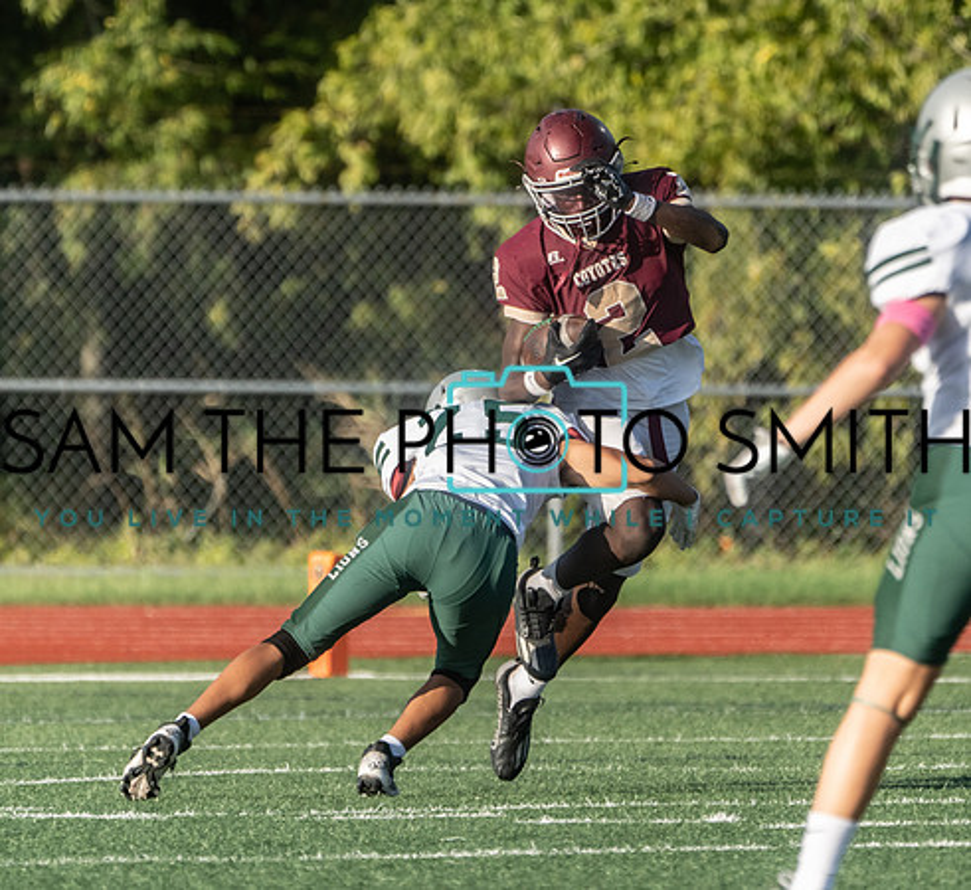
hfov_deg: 2.2
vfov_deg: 2.0
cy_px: 462
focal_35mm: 838
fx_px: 25512
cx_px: 540
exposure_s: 1/1250
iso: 640
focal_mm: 560
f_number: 8
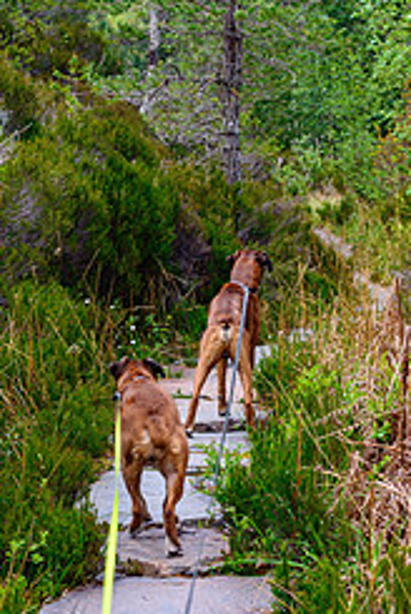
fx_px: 2066
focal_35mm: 121
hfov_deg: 11.4
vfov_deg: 16.7
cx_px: 231
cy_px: 531
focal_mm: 66
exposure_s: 1/80
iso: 500
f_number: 7.1
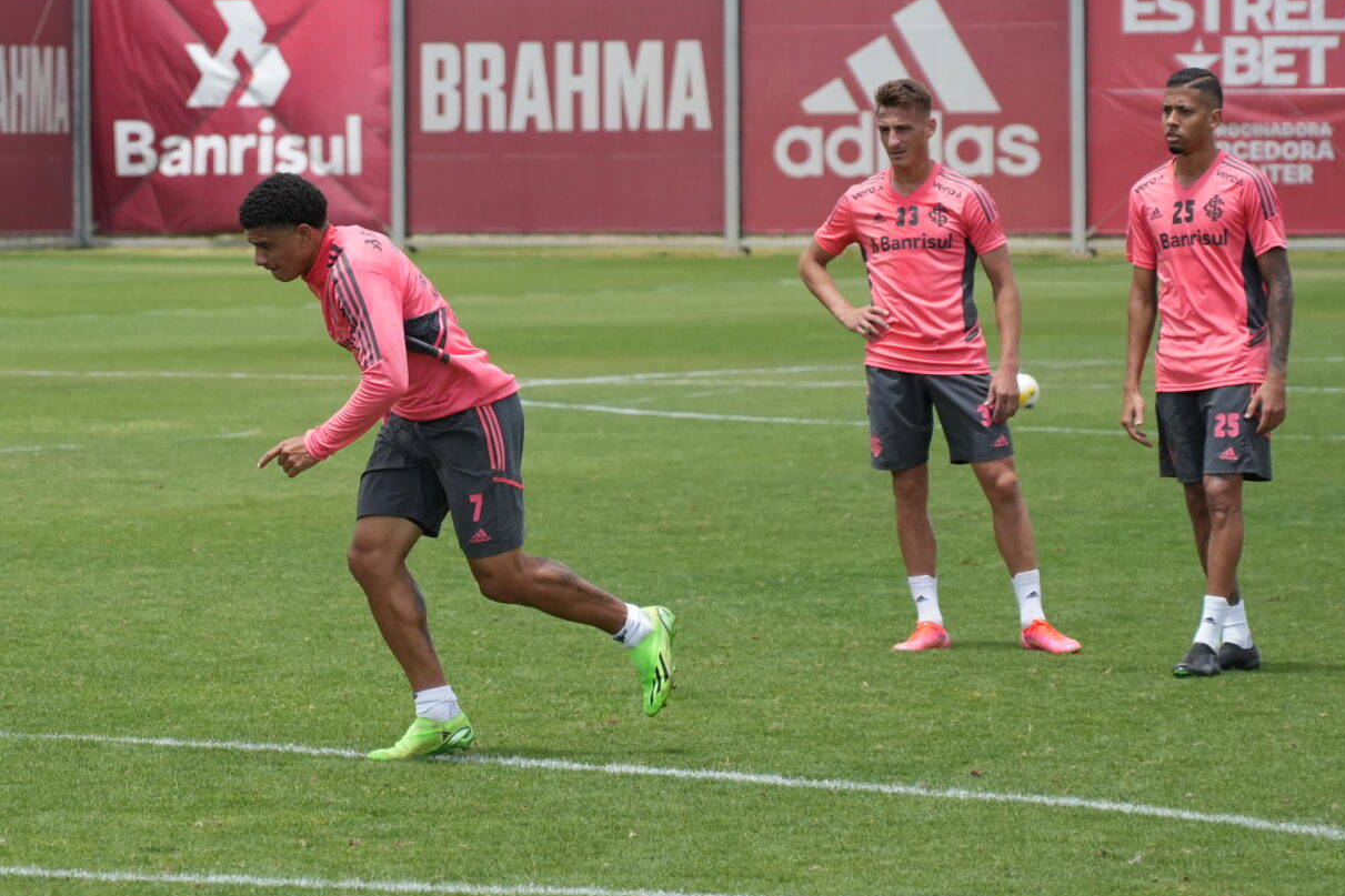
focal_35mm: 222
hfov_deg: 9.2
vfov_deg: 6.2
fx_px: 8292
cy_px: 475
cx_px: 231
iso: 1000
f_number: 4
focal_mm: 105
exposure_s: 1/8000
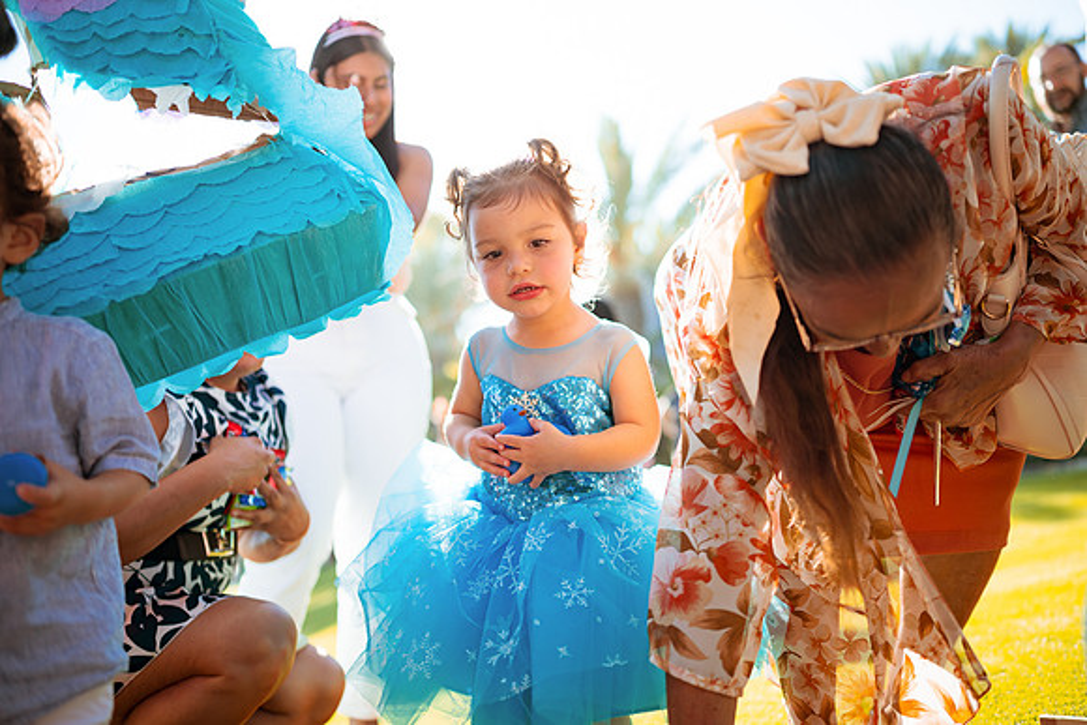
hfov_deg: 54.4
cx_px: 544
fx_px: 1057
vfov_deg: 37.9
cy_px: 362
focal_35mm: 35
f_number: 1.8
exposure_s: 1/1600
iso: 100
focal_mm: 35
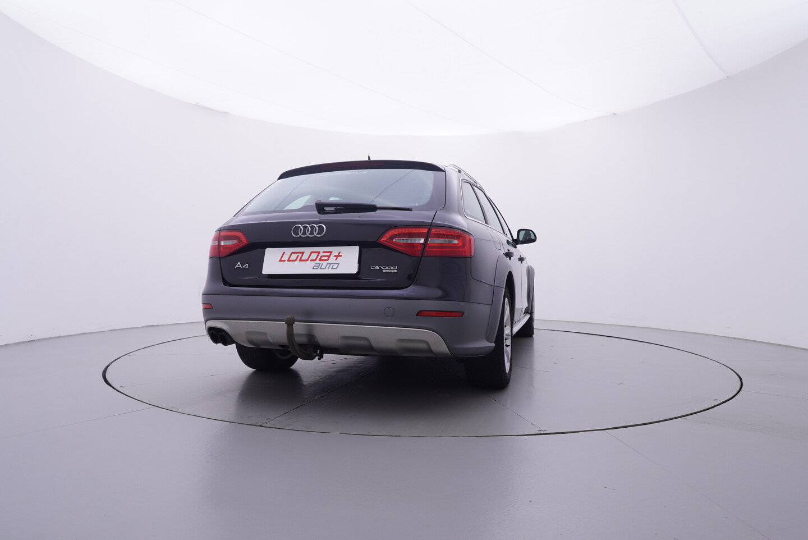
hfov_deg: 77.3
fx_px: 505
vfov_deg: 56.2
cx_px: 404
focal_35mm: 22
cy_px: 270
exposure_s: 1/80
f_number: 5
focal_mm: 15
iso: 200
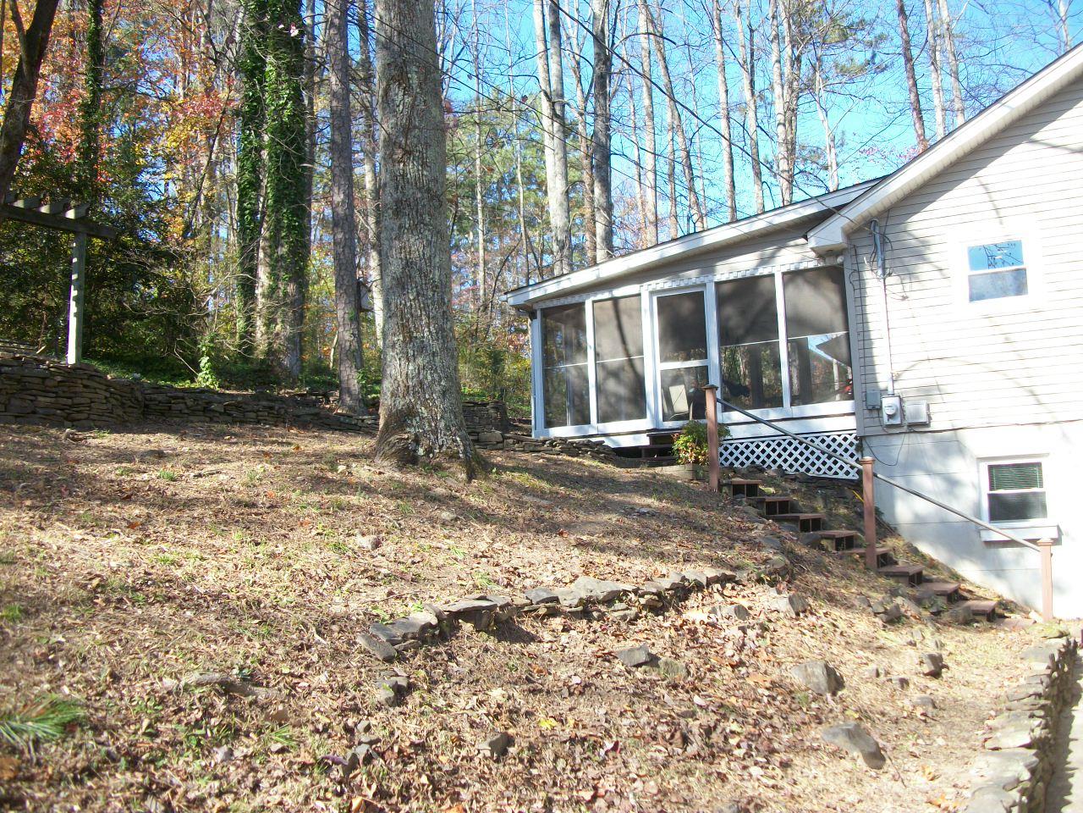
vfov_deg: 44.2
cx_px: 542
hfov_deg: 56.8
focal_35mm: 32
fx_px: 1001
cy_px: 406
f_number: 2.9
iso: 80
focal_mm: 5.7
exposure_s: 1/320
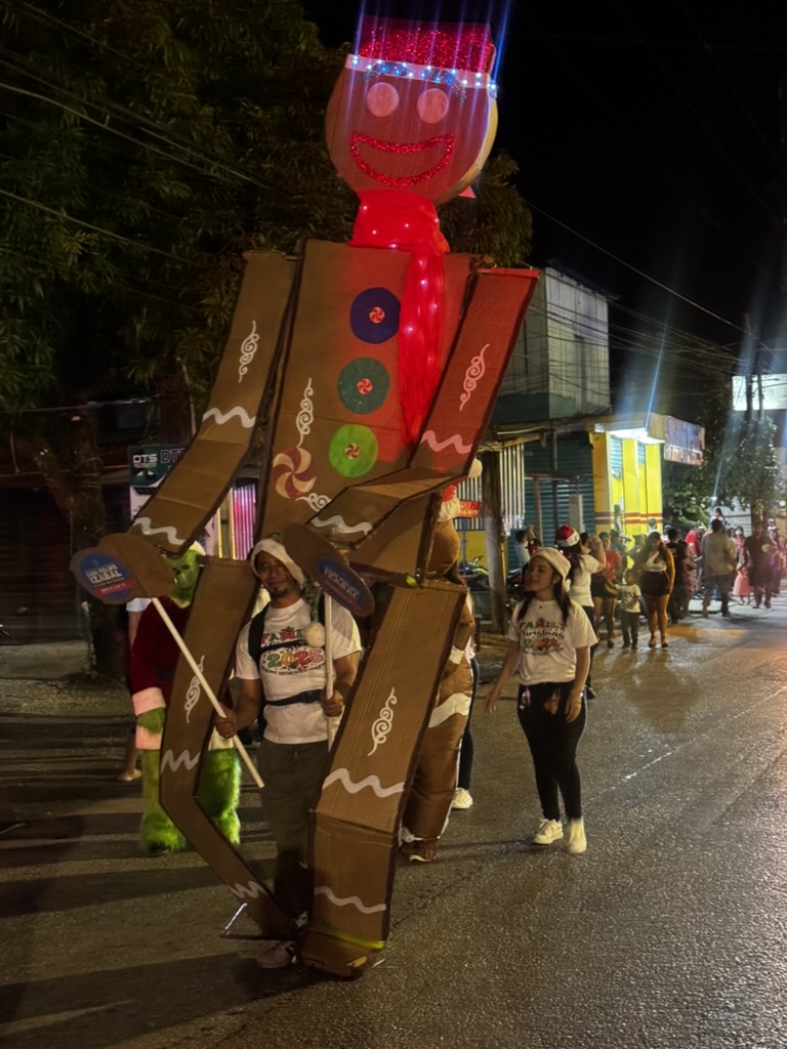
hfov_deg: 30.3
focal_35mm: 48
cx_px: 394
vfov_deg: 39.7
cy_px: 524
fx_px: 1455
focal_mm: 6.76
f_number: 1.78
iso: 800
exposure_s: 1/24
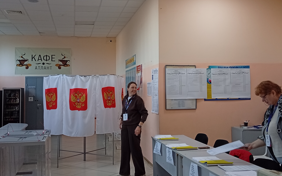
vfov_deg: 28.6
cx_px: 140
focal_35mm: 45
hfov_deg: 44.4
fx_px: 346
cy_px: 77
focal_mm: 4.15
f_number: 1.8
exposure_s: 1/50
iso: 100
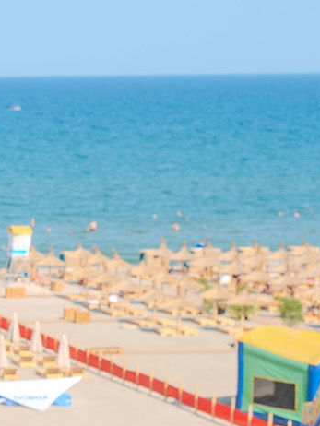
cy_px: 510
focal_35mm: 149
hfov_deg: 9.1
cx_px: -392
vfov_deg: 12.9
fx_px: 1835
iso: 640
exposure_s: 1/1250
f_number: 7.1
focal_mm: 35
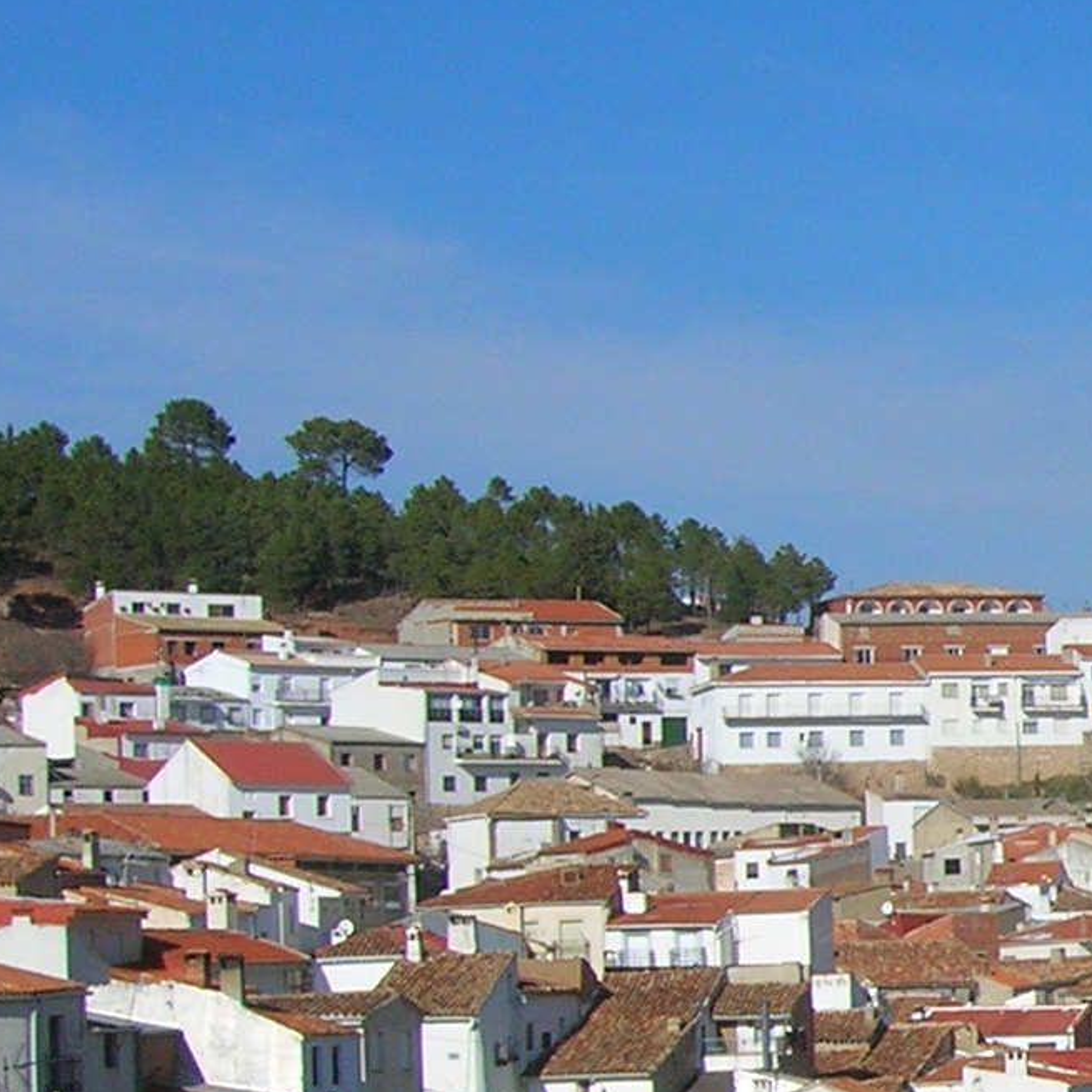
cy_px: 867
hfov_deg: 13.4
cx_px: 1859
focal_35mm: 119
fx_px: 4247
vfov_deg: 14.6
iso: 50
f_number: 4.9
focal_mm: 5.7
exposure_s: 1/690
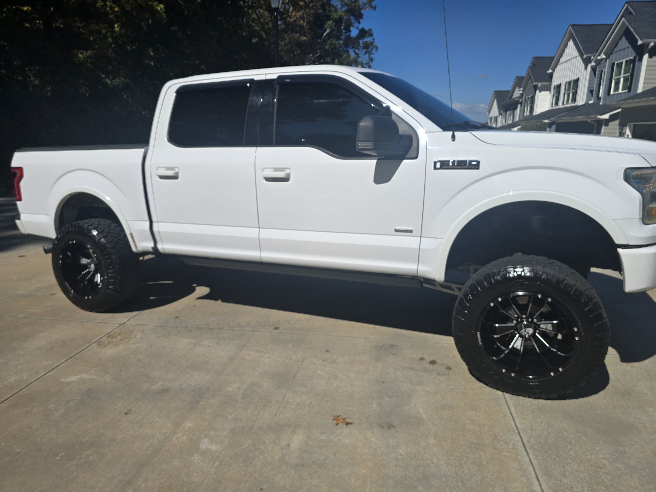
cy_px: 246
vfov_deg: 58.9
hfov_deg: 73.9
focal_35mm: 23
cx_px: 328
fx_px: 436
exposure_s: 1/1804
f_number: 1.7
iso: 12
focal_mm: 6.3
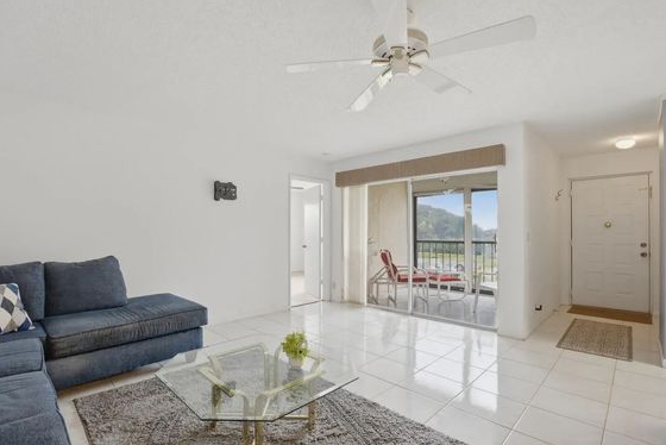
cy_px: 234
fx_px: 296
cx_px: 312
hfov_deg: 96.6
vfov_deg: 73.8
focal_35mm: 16
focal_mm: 14
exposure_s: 1/4
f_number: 11
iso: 250
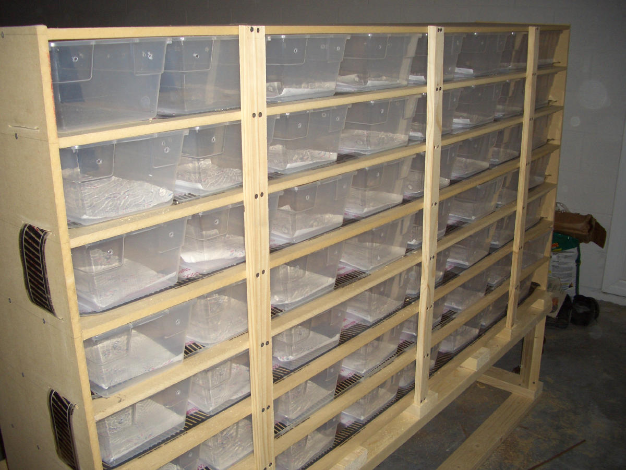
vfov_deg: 40.7
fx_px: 633
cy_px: 235
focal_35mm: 35
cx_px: 313
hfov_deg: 52.6
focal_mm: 5.8
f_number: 2.6
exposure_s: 1/60
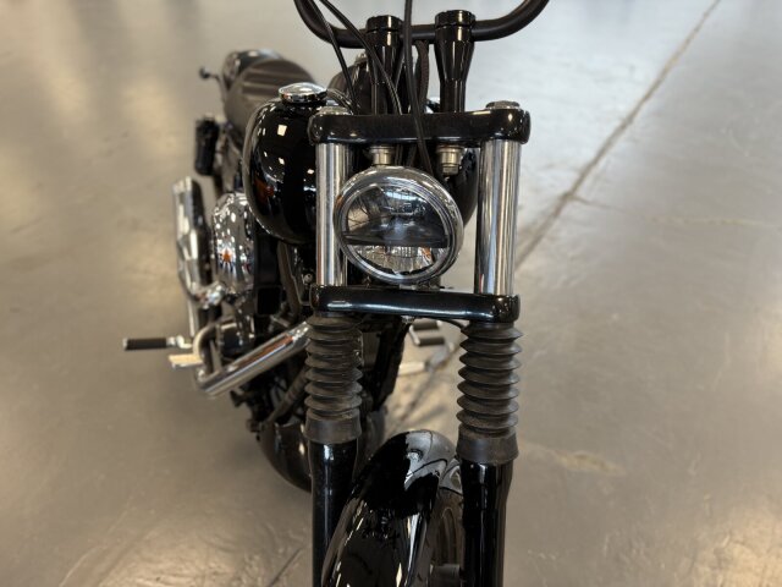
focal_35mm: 24
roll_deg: +0.6
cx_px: 391
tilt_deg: -42.1
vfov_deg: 56.8
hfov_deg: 71.6
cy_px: 294
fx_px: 542
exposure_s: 1/50
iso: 125
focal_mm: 6.76
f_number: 1.78
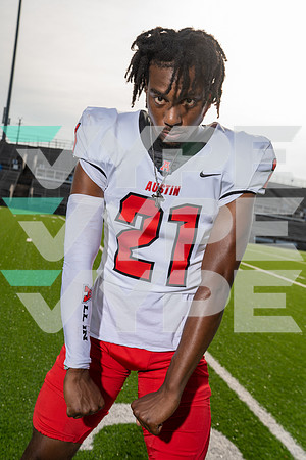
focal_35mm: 41
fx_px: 523
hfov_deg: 32.6
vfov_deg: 47.4
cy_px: 230
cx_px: 153
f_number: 6.3
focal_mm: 41
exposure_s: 1/250
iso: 100
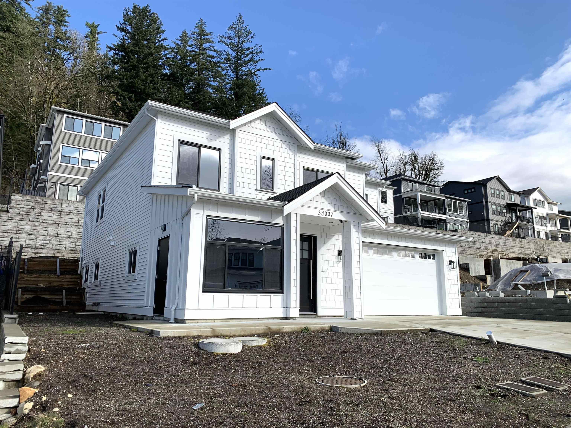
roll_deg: -1.0
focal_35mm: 26
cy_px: 214
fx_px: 429
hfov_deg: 67.3
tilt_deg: +12.0
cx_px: 286
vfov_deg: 53.1
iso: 25
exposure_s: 1/2114
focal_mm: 4.25
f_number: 1.8
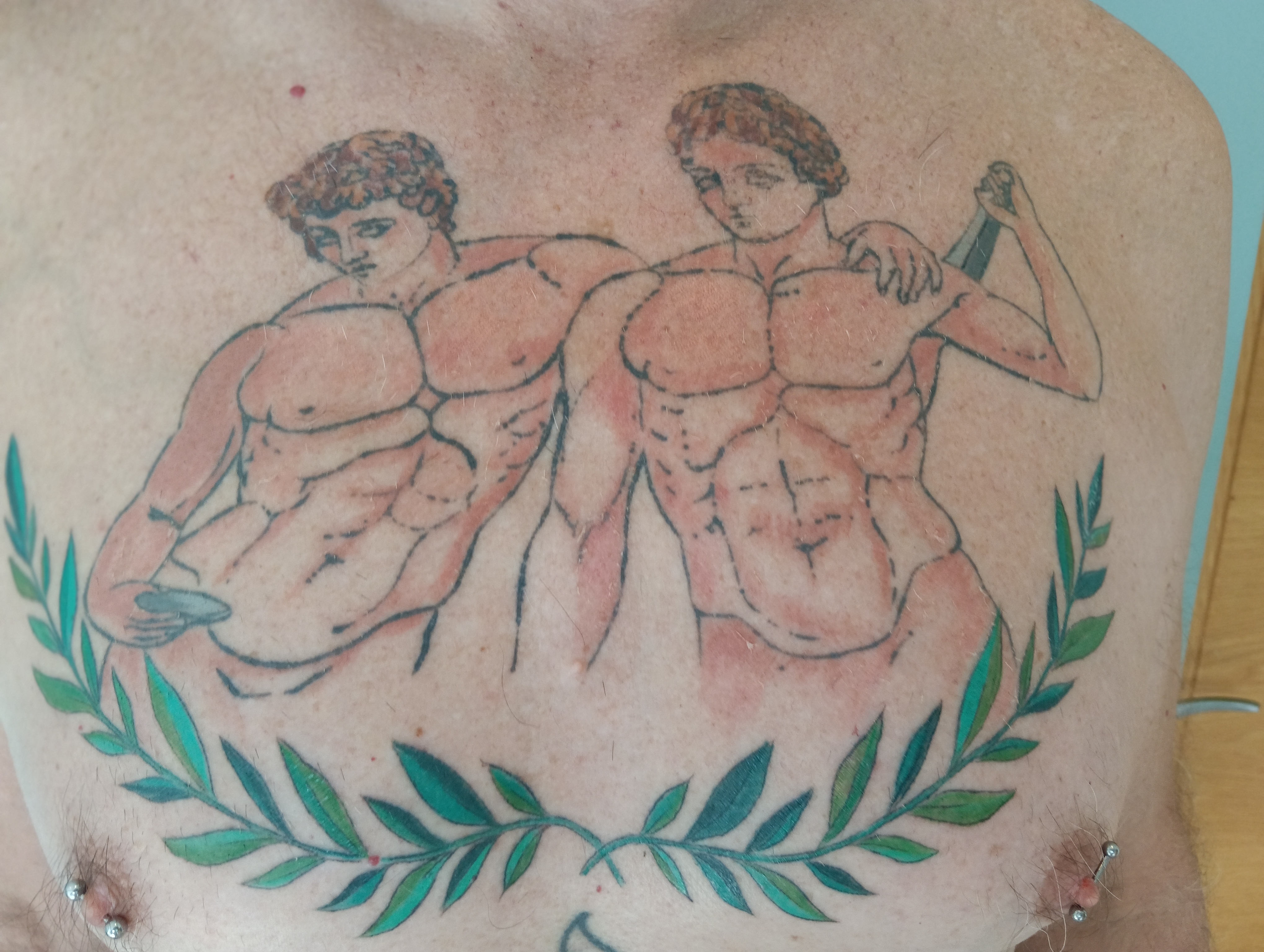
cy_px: 476
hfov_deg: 65.2
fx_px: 987
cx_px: 632
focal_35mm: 27
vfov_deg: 51.5
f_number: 2.8
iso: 200
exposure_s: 1/33.3
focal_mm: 3.98
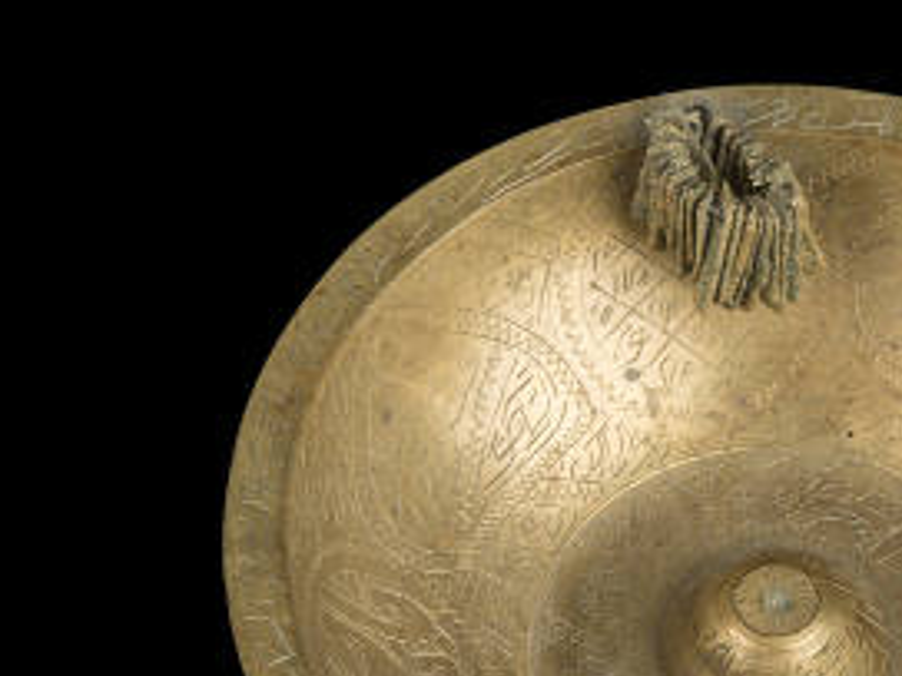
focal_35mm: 124
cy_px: 543
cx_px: 779
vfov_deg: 11.9
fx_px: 3231
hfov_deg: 15.7
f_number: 29
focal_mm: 70
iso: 100
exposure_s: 3
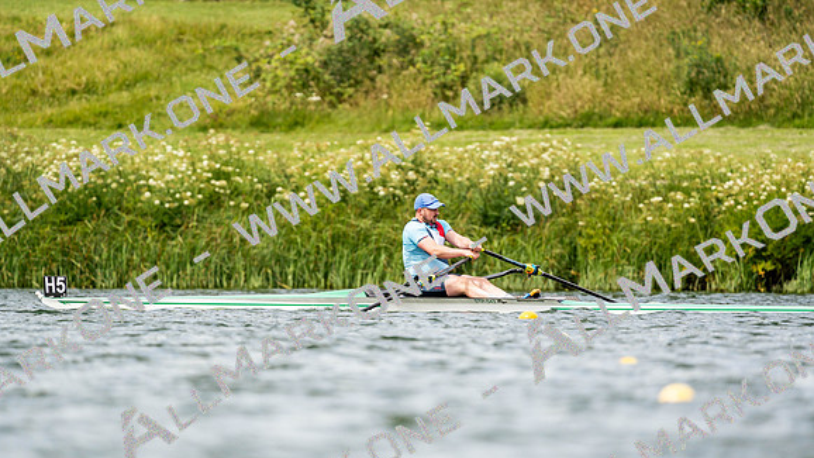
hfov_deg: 3.4
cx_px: 407
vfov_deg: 1.9
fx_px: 13618
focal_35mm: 631
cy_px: 250
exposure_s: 1/2000
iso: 400
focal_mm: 600
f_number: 6.3
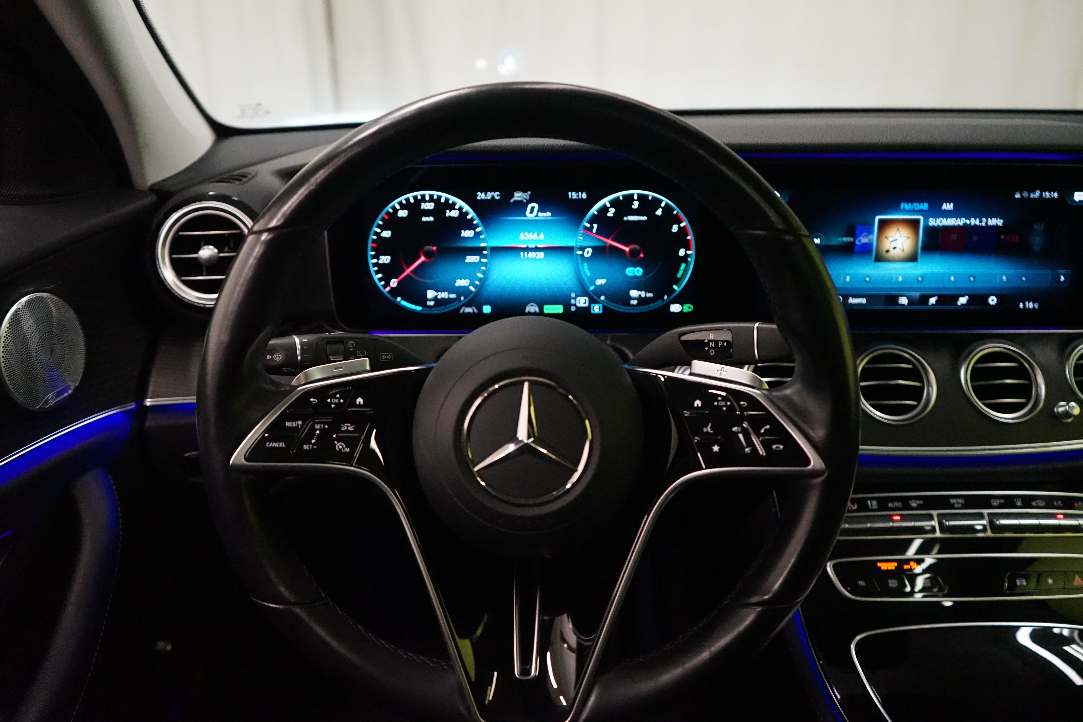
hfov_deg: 65.5
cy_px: 361
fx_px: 842
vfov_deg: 46.4
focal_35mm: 28
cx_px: 542
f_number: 3.5
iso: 6400
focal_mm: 28
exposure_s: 1/160
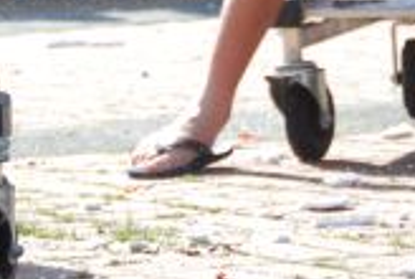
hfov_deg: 3.8
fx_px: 6334
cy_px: -334
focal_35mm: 548
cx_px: 76
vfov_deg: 2.5
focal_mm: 75
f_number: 5.3
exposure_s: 1/250
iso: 200
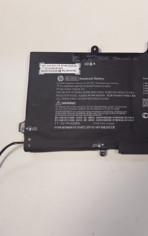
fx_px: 232
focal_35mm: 36
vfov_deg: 54.0
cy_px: 119
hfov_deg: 33.0
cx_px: 140
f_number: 3.3
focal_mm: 4.3
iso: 320
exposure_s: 1/60
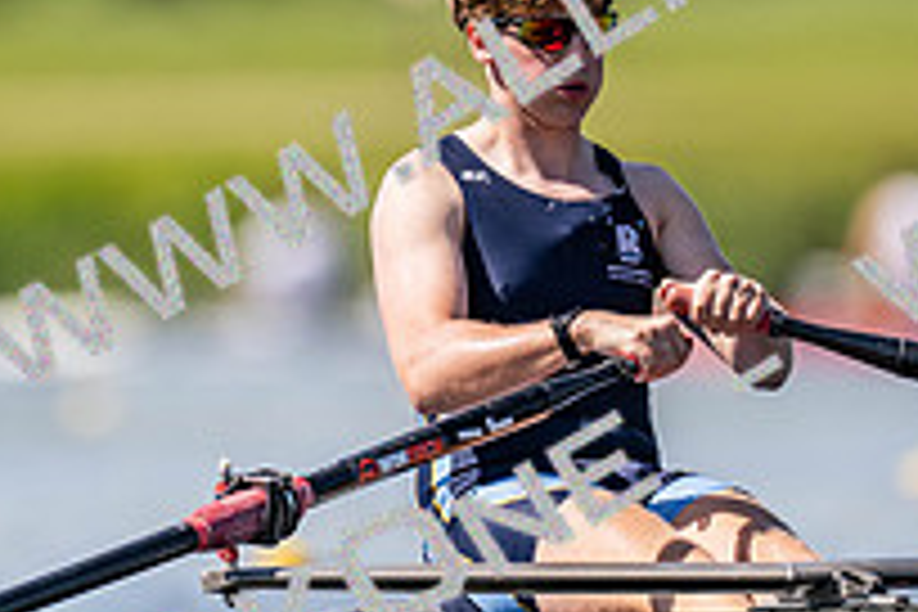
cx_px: 526
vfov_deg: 0.8
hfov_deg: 1.2
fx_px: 43398
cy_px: 398
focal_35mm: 1702
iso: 250
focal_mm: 600
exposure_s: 1/2500
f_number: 4
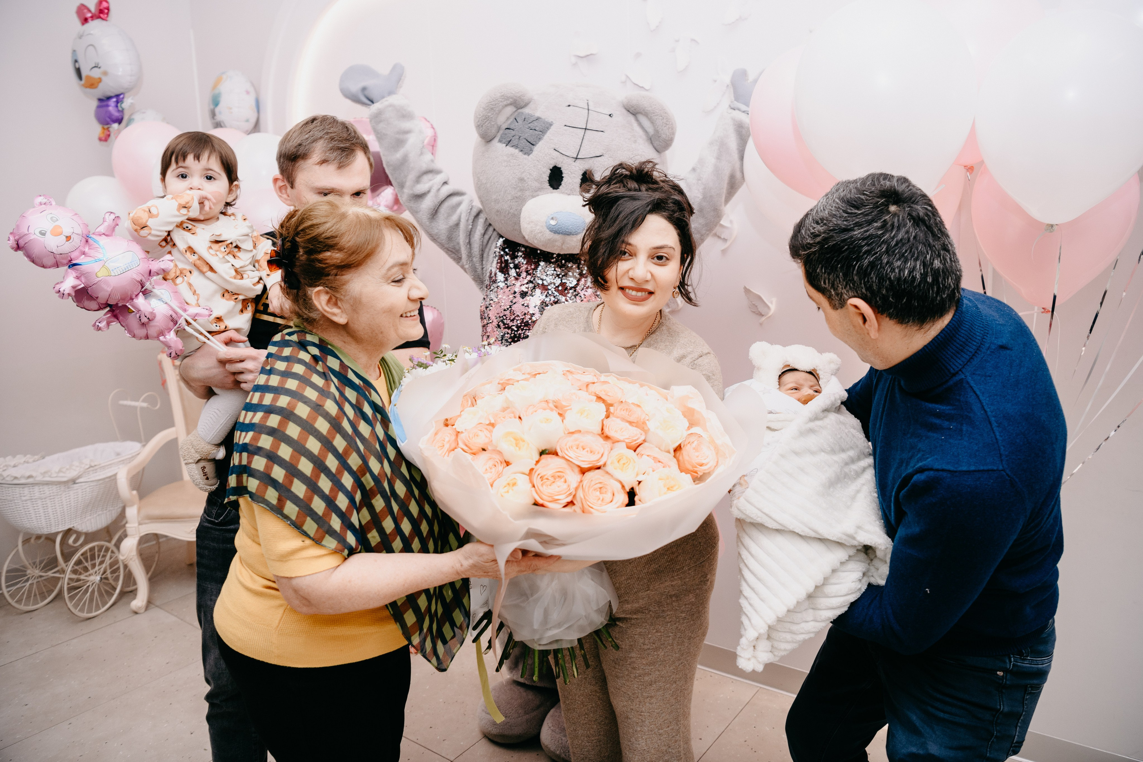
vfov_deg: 53.1
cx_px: 572
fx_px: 762
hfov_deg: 73.7
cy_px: 381
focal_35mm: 24
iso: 320
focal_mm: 24
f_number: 4
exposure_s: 1/160
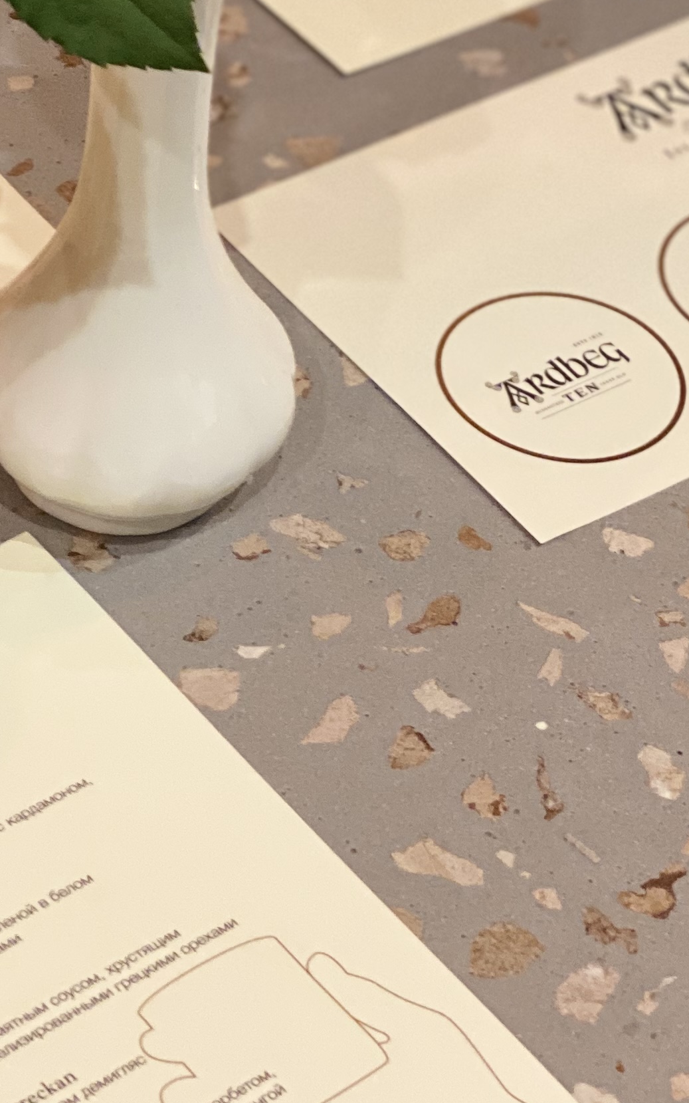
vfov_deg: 15.5
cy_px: 197
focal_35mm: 134
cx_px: 112
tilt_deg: -41.3
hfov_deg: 9.8
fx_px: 4026
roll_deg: -4.3
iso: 250
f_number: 2
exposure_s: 1/33
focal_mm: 6
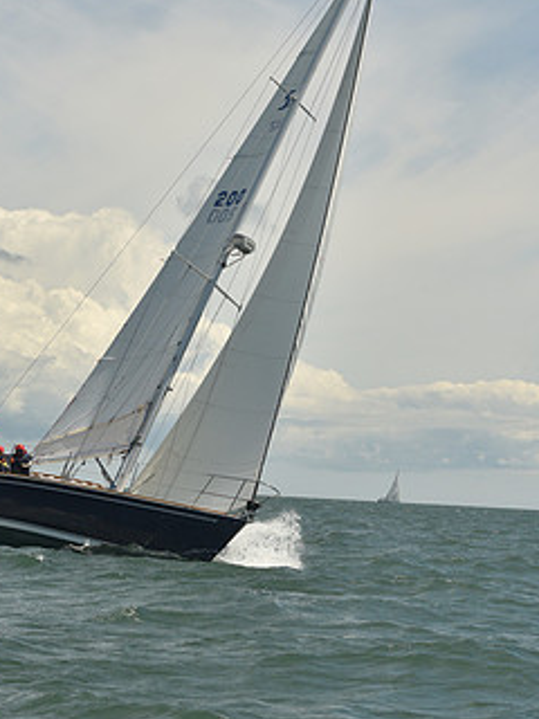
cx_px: 203
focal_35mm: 148
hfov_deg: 10.0
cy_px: 283
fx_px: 3073
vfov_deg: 13.3
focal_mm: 85
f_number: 13
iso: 320
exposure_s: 1/800
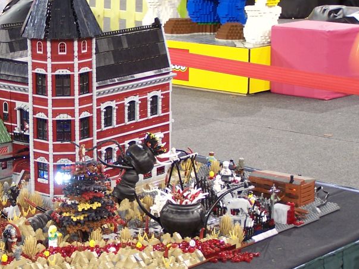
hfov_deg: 17.1
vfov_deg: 13.0
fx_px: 1182
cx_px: 57
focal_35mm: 114
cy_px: 142
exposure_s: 1/3
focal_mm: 11.1
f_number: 3.2
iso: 80
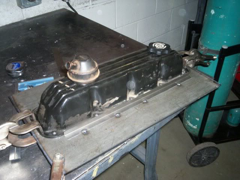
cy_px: 90
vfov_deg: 39.7
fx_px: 250
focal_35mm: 36
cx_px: 120
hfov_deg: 51.4
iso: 140
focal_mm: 5.9
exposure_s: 1/64
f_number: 4.5
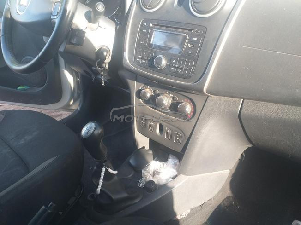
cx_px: 150
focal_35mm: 26
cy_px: 112
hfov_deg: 67.3
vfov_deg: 53.1
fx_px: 226
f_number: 1.9
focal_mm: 3.6
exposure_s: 1/100
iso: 64
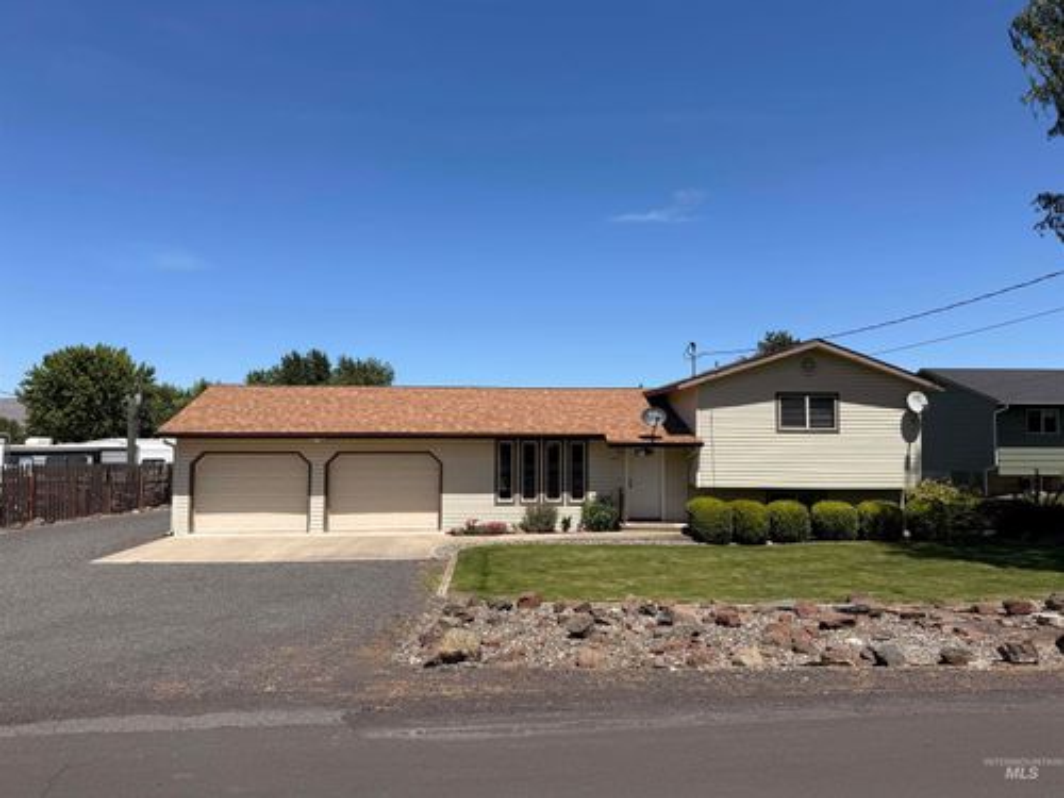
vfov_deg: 56.8
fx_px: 738
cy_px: 399
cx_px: 532
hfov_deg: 71.6
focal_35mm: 24
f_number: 1.78
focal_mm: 6.76
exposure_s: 1/6173
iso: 80
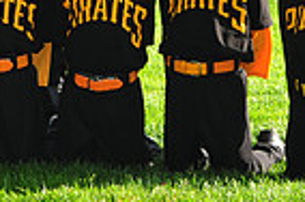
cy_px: -172
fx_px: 3457
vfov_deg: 3.3
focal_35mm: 409
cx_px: 79
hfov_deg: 5.0
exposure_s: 1/400
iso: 200
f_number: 5
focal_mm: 100
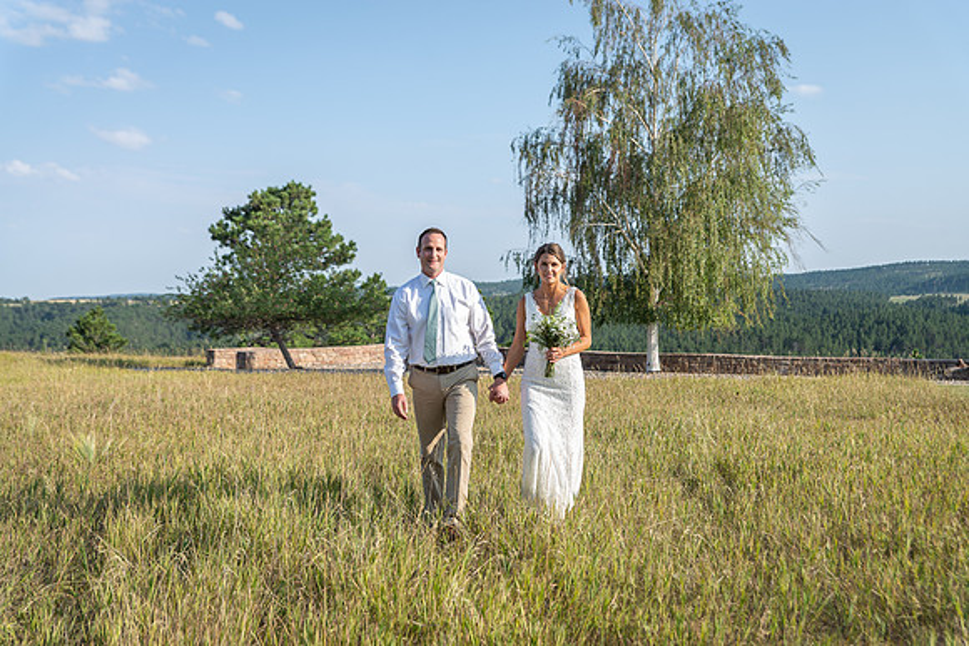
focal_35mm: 40
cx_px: 484
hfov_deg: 48.4
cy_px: 323
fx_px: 1077
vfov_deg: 33.4
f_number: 3.5
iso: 80
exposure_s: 1/500
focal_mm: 40
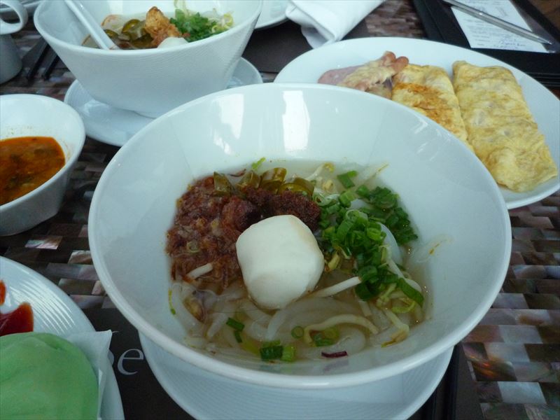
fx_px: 404
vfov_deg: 54.9
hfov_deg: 69.4
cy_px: 210
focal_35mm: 25
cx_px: 280
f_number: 2.8
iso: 400
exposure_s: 1/30
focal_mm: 4.4
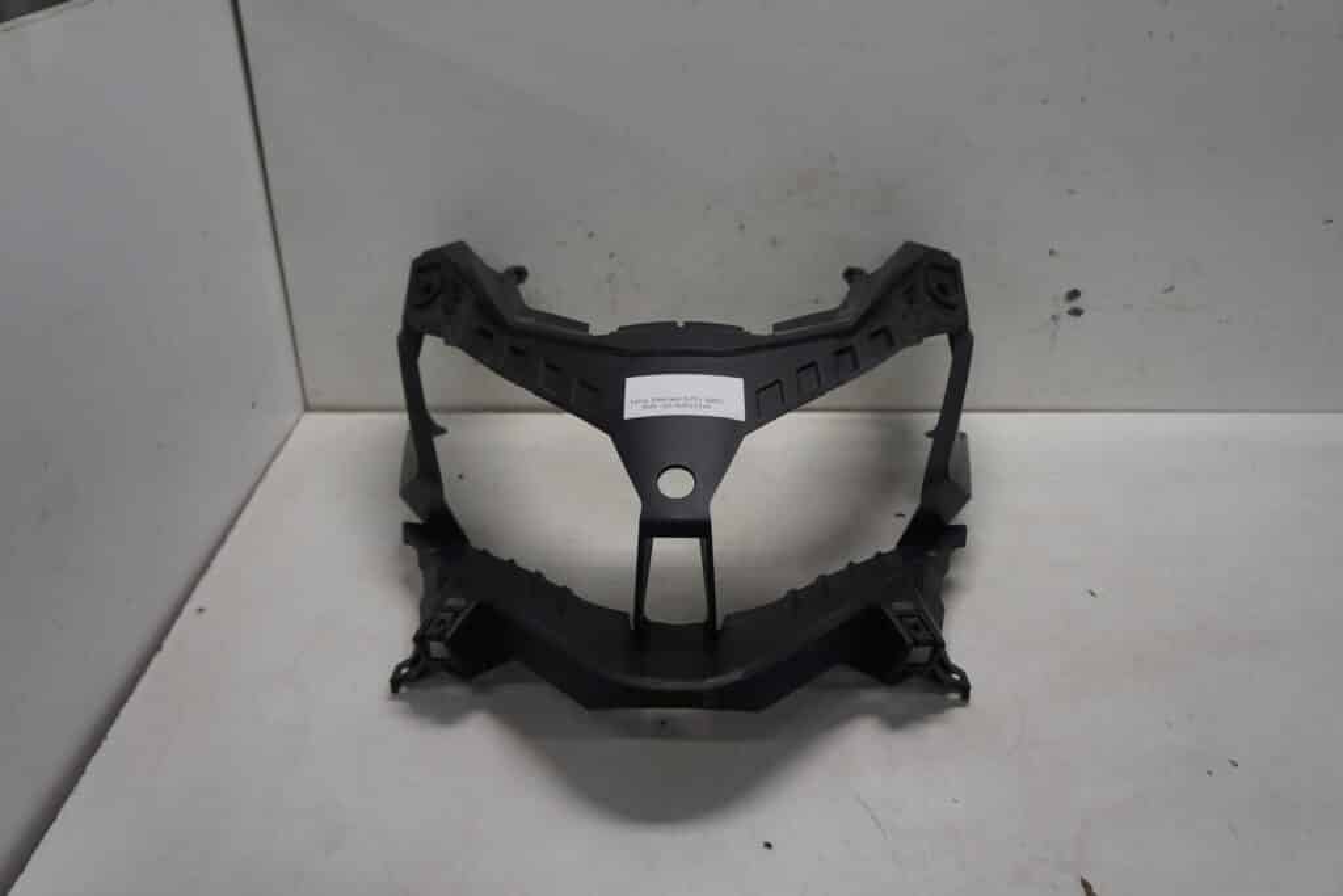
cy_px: 448
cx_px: 672
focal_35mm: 28
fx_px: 1063
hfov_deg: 64.5
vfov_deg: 45.7
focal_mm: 19
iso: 100
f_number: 3.5
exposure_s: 1/100
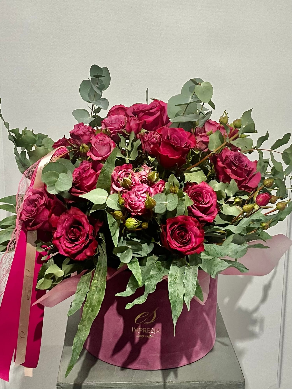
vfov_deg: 63.4
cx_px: 146
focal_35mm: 28
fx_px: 315
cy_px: 194
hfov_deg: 49.7
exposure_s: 1/50
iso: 64
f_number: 1.8
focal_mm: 3.99
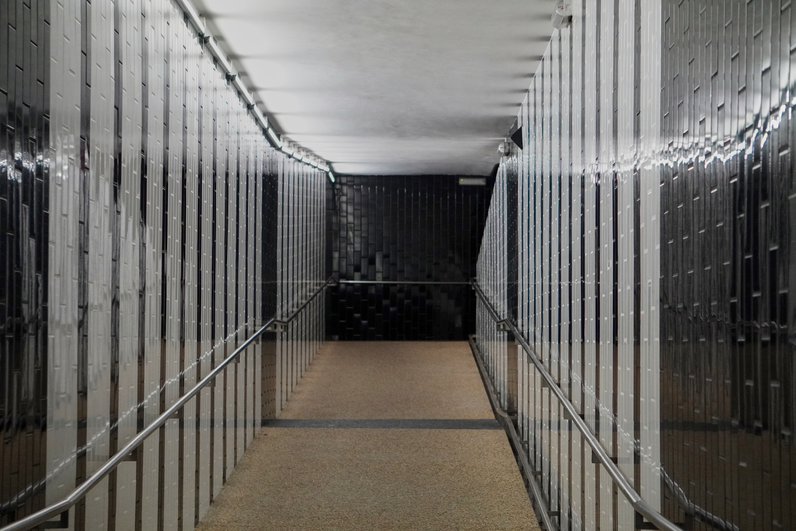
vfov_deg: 16.6
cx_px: 398
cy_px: 266
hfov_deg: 24.6
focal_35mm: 82
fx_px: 1824
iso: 3200
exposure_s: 1/160
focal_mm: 55
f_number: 4.5
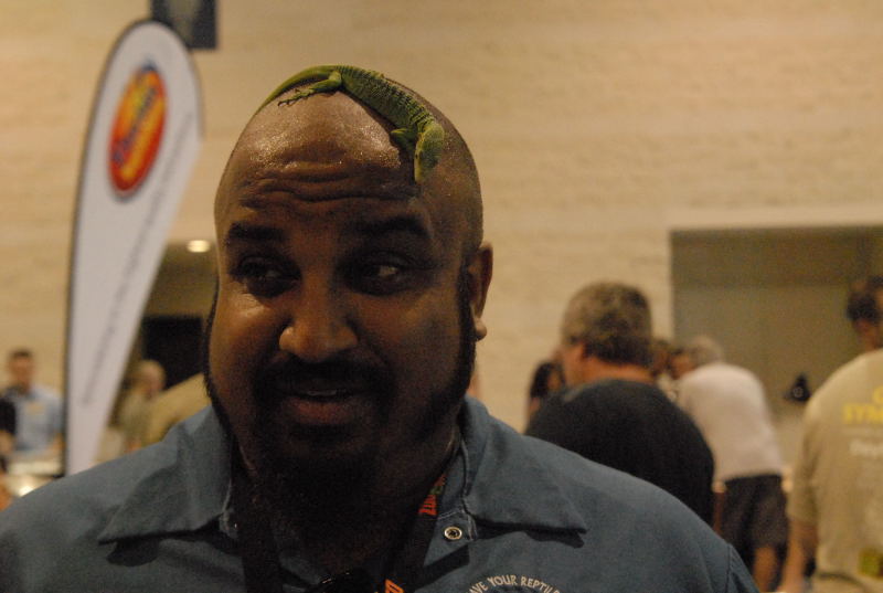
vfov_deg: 22.7
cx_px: 442
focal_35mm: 60
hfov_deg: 33.3
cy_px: 296
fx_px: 1475
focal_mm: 40
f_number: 6.3
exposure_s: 1/160
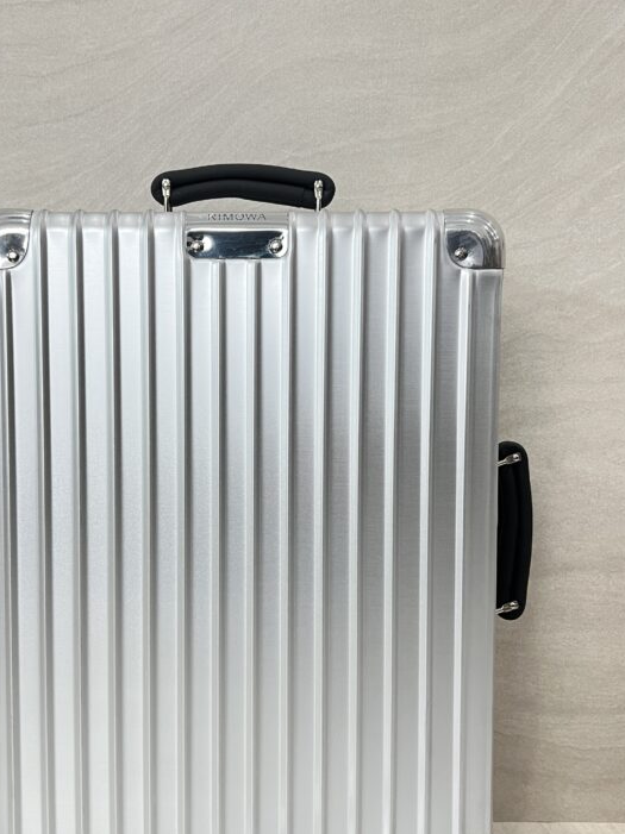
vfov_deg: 49.0
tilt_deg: -2.8
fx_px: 916
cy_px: 447
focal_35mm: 38
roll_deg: -0.3
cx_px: 256
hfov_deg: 37.6
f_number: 1.5
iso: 80
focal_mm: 5.7
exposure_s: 1/50
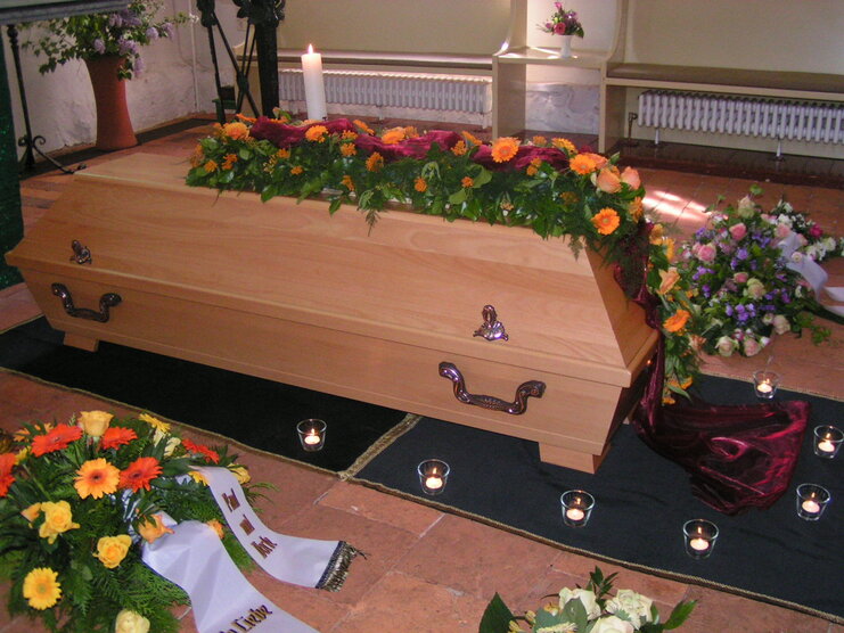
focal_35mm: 38
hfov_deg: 49.0
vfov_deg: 37.7
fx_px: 927
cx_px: 422
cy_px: 316
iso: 200
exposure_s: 1/40
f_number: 2.8
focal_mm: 5.8
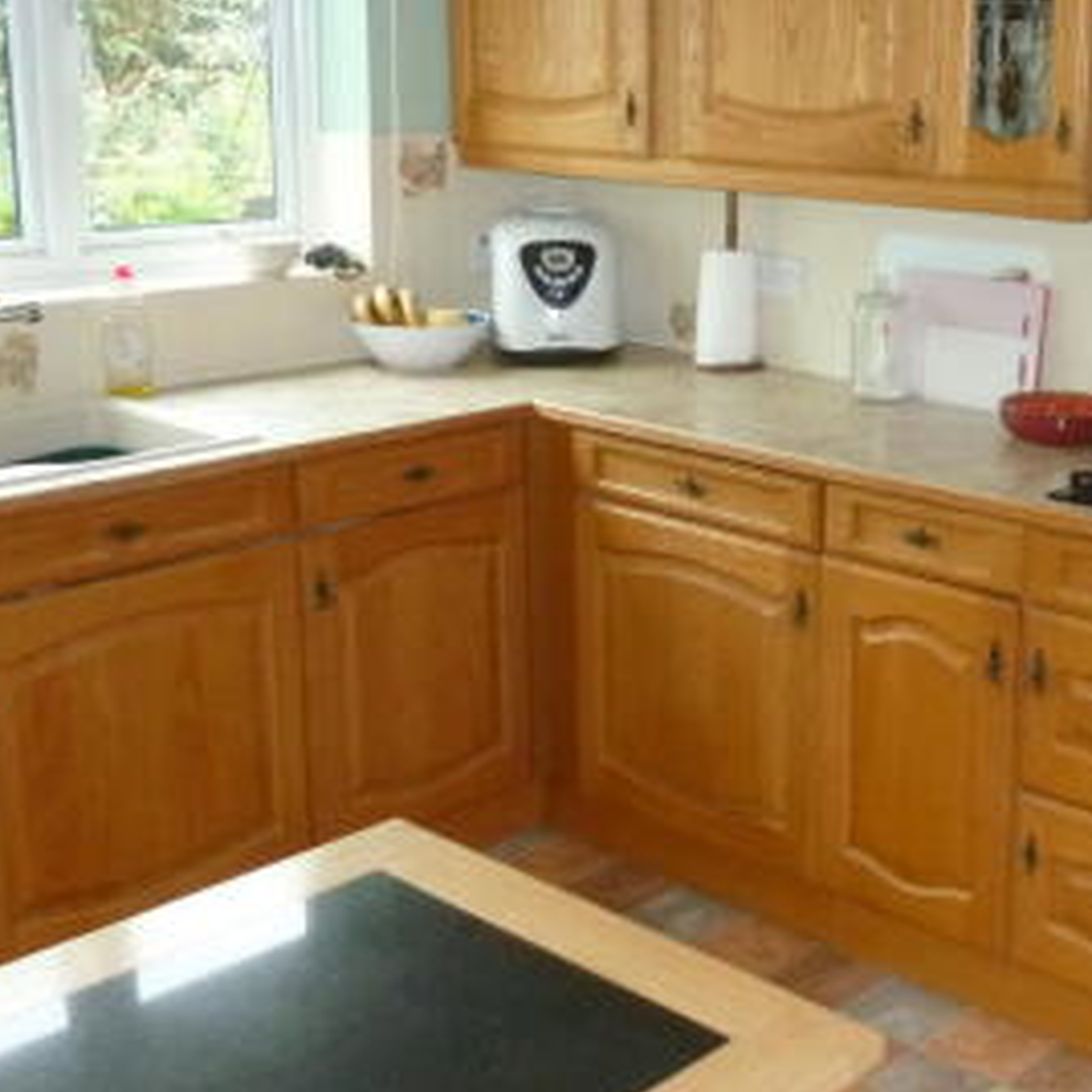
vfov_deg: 35.2
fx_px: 1713
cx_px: 874
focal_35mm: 48
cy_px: 430
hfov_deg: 34.3
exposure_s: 1/30
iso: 250
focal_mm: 4.1
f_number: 3.3
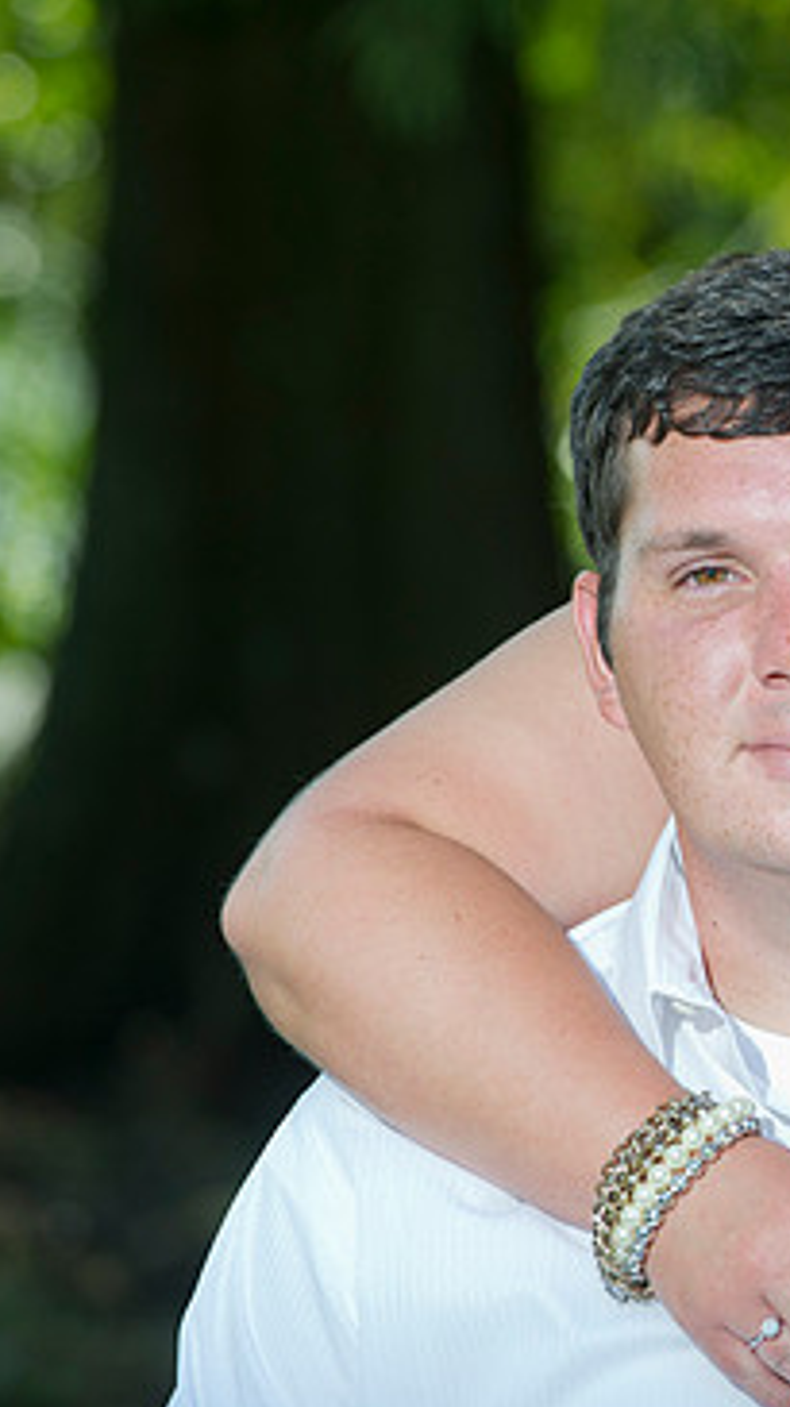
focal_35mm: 291
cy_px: 678
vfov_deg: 7.4
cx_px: 1040
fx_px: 10849
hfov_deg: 4.2
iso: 320
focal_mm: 175
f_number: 4.5
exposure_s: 1/250
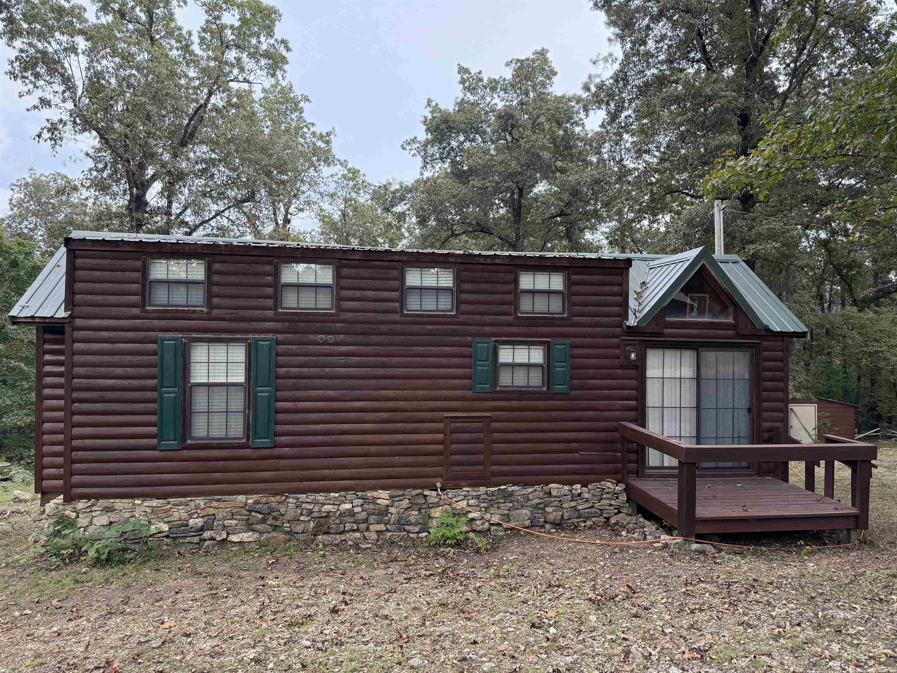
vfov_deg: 56.8
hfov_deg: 71.6
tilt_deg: +0.1
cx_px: 448
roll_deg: -1.0
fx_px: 622
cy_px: 336
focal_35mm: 24
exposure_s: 1/98
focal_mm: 6.76
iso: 200
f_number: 1.78
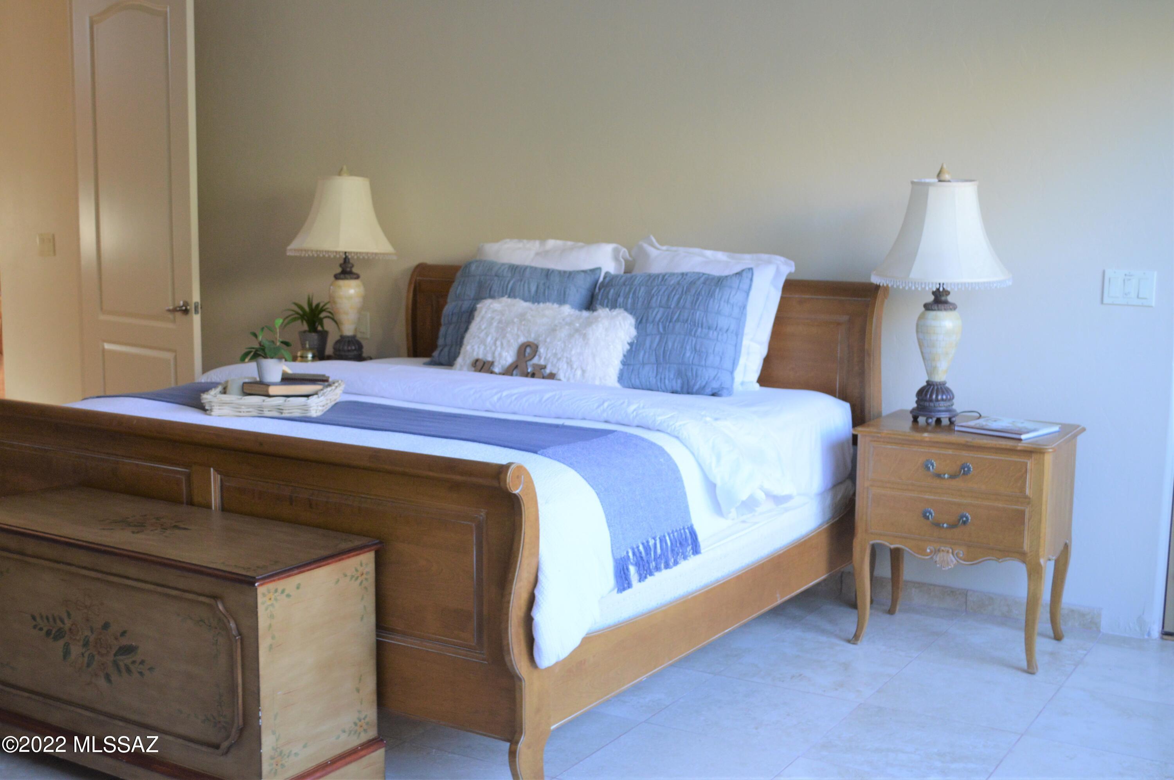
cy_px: 390
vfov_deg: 31.8
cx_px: 587
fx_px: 1368
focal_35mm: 42
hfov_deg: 46.4
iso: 800
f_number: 4.5
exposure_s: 1/60
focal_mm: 28
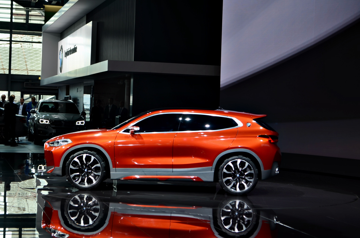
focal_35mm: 82
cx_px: 180
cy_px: 119
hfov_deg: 24.7
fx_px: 823
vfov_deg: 16.5
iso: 100
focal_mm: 55
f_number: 5.6
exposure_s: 1/20
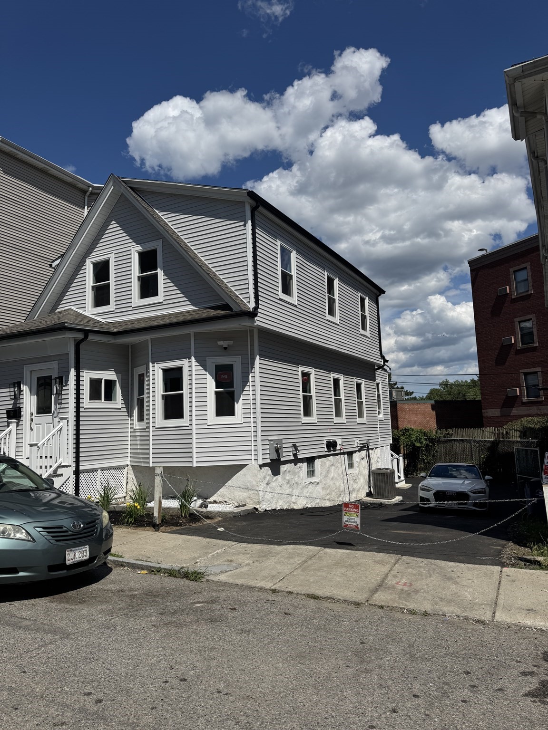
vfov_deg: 71.6
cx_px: 274
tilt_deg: +7.2
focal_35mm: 24
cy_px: 365
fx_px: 507
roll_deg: +2.5
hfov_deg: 56.8
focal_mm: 6.76
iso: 80
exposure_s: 1/10417
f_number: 1.78
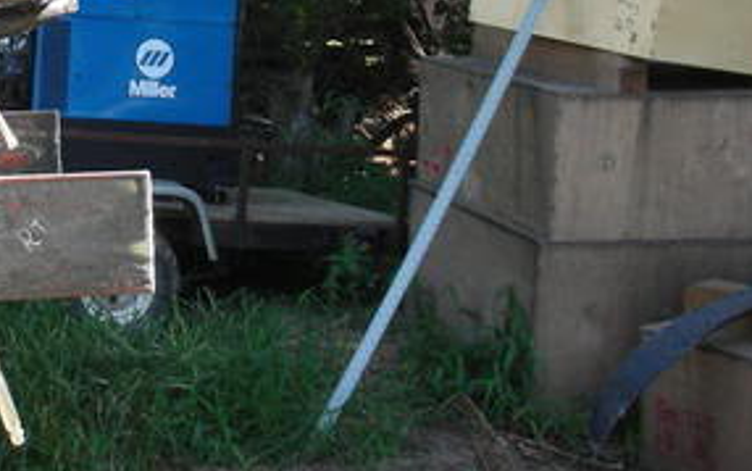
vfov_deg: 15.5
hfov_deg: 23.8
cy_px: 34
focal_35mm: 83
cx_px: -13
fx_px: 1702
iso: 50
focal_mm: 5.8
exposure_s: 1/71.1
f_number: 3
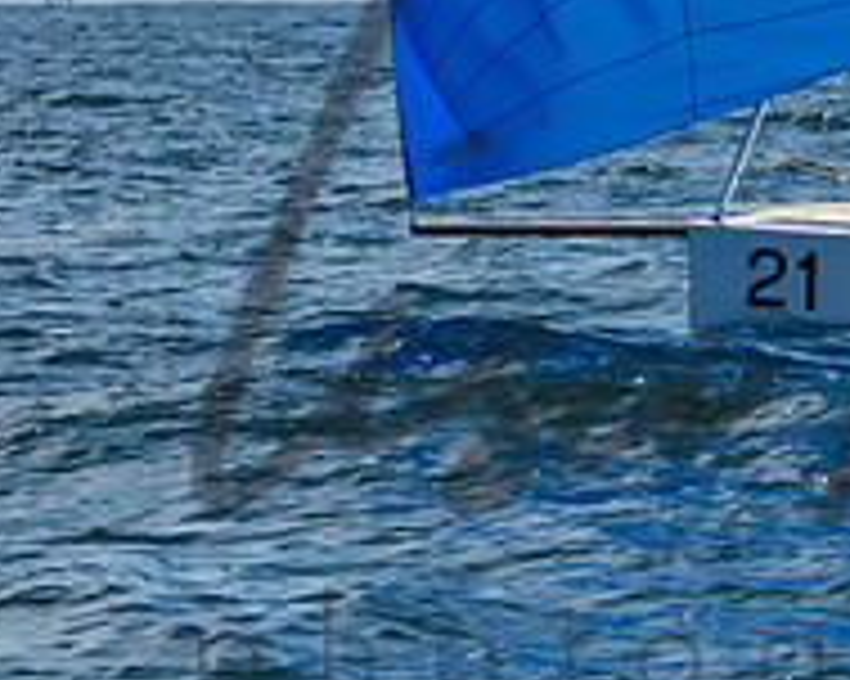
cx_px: 1196
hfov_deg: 3.3
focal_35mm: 582
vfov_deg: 2.7
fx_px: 14634
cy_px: 315
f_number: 14
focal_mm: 135
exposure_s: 1/1000
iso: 640
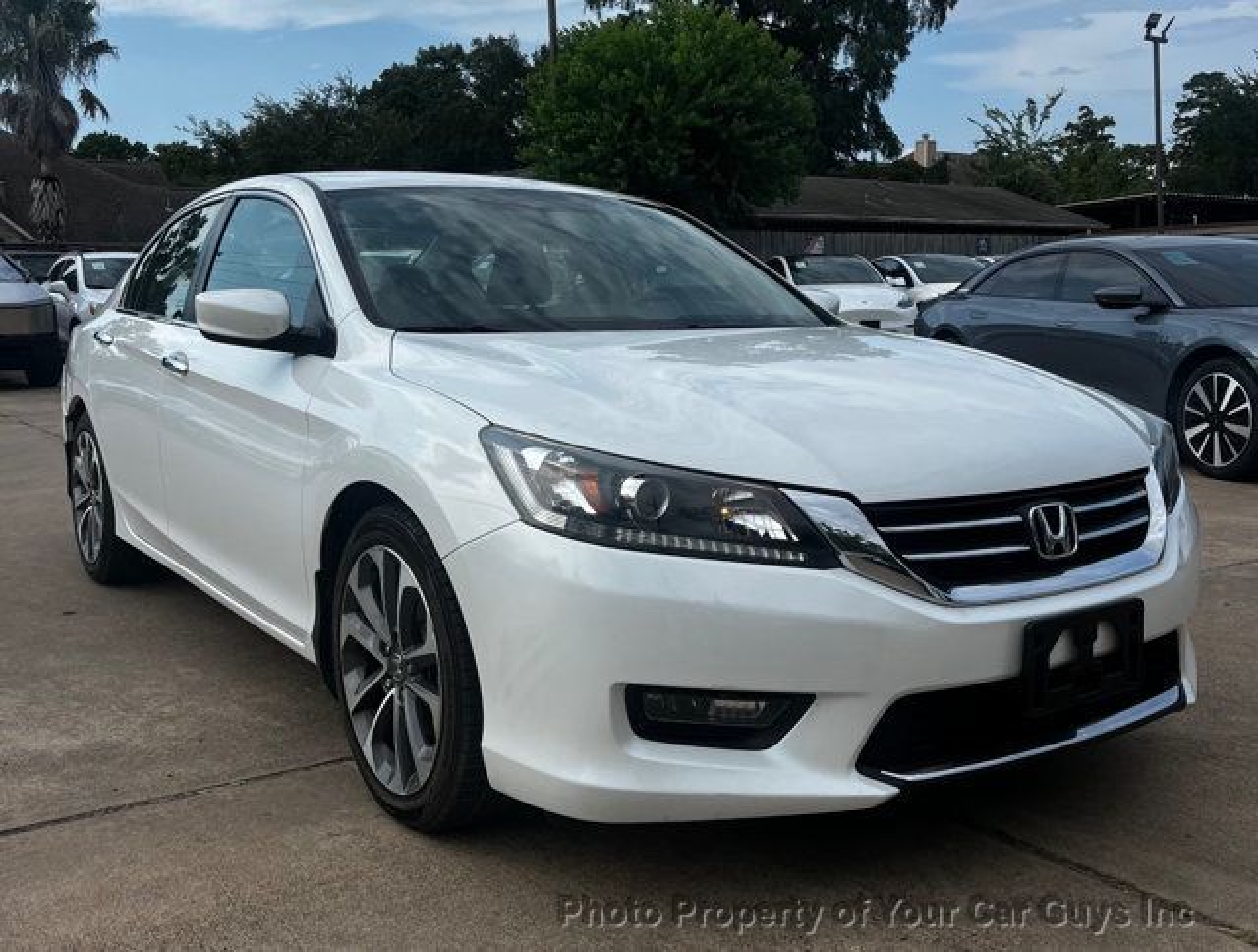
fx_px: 948
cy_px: 476
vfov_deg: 53.3
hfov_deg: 67.1
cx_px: 629
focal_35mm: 26
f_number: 1.6
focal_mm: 5.1
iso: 50
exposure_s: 1/3745
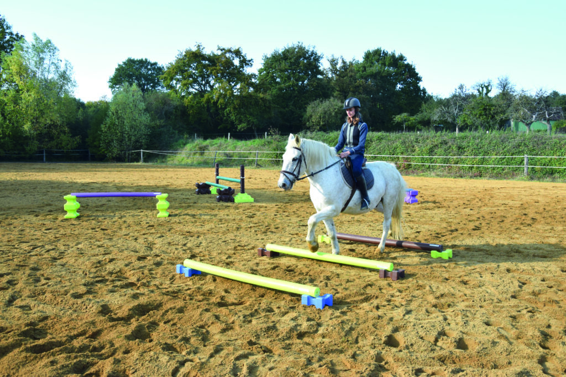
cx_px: 283
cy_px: 188
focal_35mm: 33
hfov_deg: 57.2
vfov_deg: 40.0
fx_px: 519
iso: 280
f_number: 8
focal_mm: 22
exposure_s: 1/250
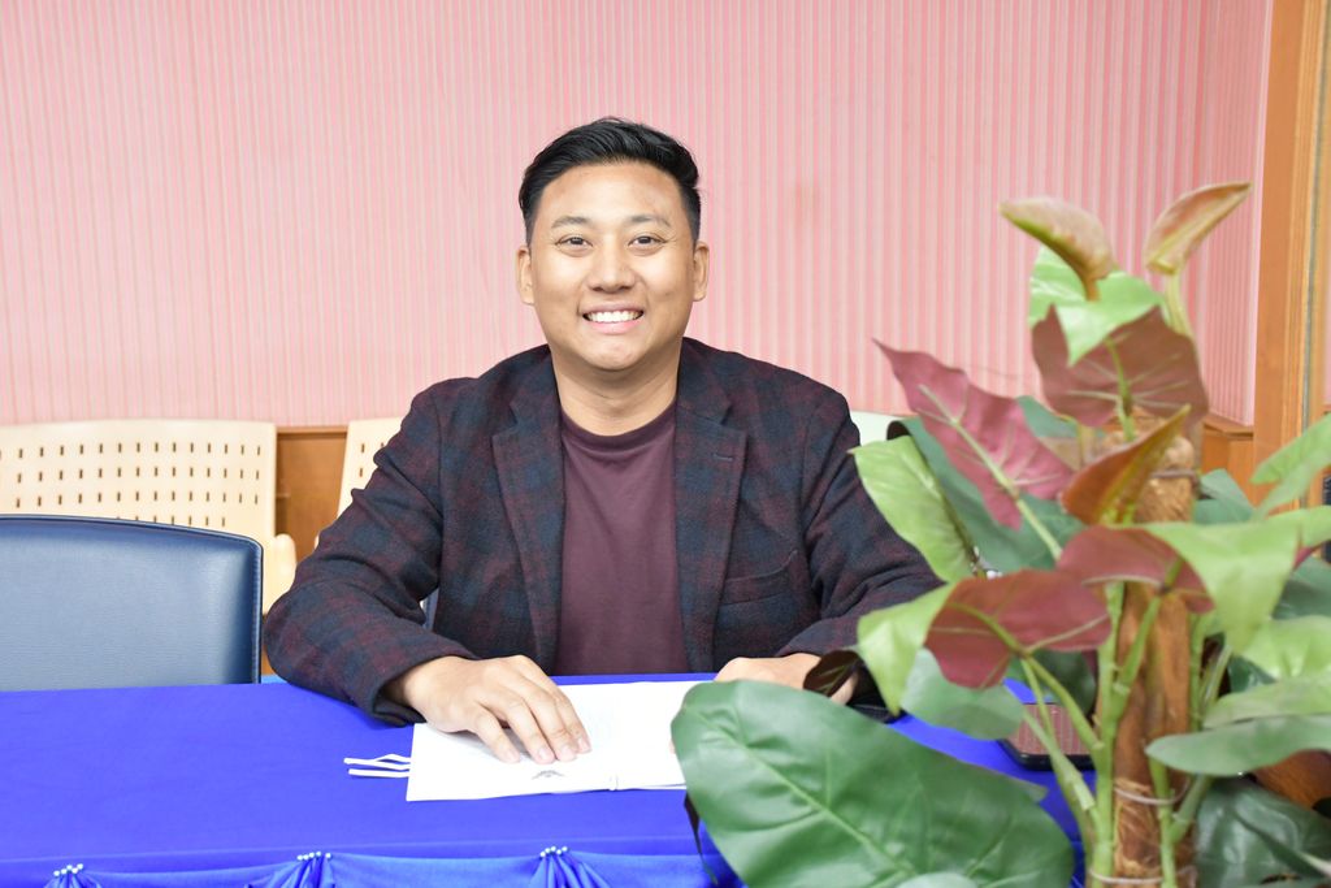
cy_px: 444
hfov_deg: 35.0
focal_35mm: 57
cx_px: 666
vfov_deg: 23.8
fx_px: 2108
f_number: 4.2
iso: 3200
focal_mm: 38
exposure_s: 1/100
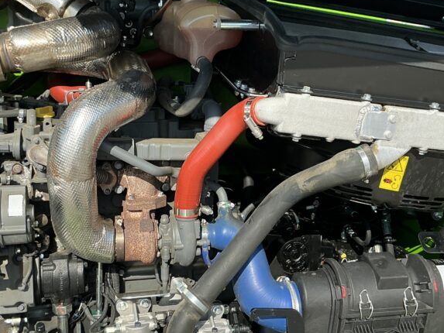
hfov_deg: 38.2
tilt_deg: -12.6
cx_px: 210
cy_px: 162
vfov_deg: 29.1
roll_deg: -4.4
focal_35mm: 50
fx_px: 641
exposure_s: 1/997
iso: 25
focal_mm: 3
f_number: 1.8
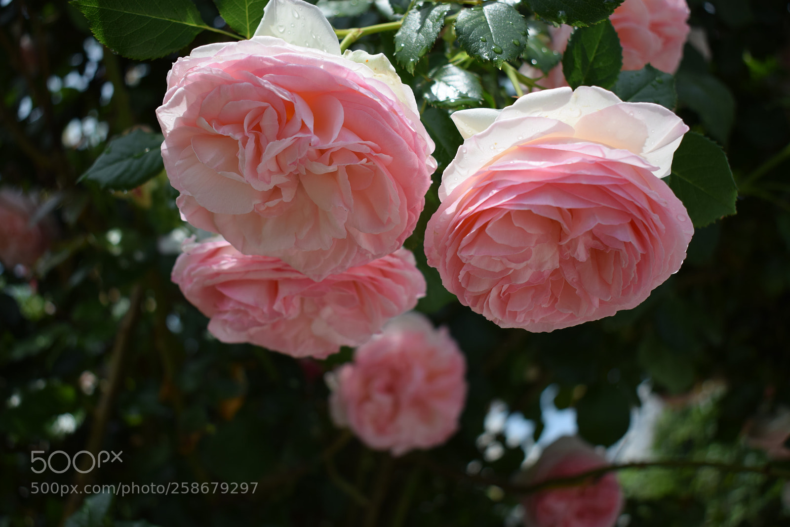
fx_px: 987
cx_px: 395
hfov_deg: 43.6
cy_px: 264
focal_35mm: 45
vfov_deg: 29.9
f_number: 4.2
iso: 100
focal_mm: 30
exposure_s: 1/800
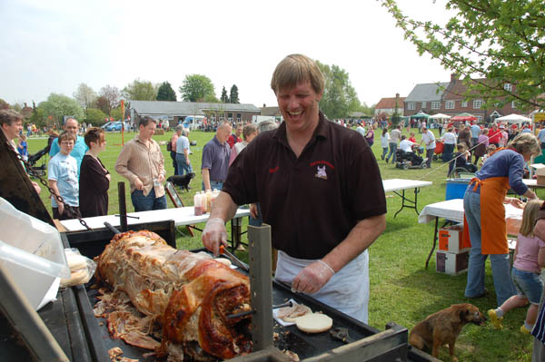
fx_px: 408
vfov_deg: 47.9
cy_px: 181
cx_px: 272
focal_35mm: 27
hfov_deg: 67.4
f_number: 8
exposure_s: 1/250
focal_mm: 18
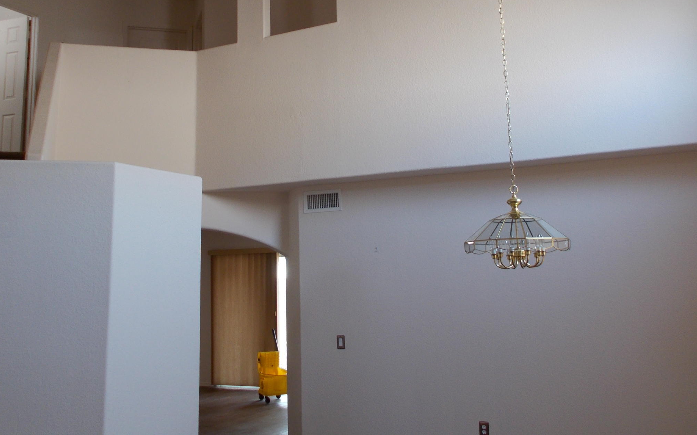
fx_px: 779
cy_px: 127
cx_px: 349
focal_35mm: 41
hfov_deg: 48.2
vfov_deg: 30.9
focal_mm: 4.6
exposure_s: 1/25
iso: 80
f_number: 3.2
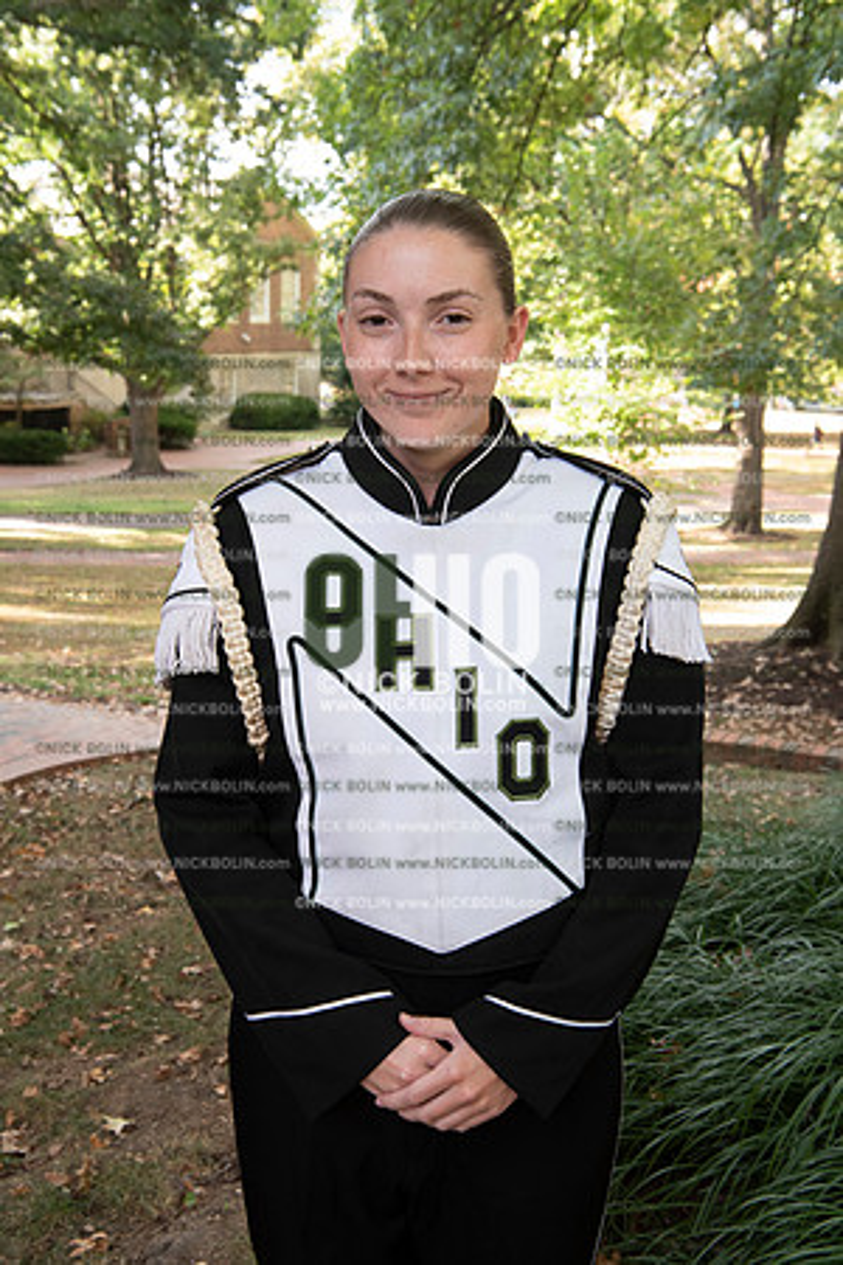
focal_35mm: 45
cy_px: 632
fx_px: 1581
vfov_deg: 43.6
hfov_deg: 29.9
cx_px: 422
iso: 800
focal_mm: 45
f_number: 8
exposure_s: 1/100
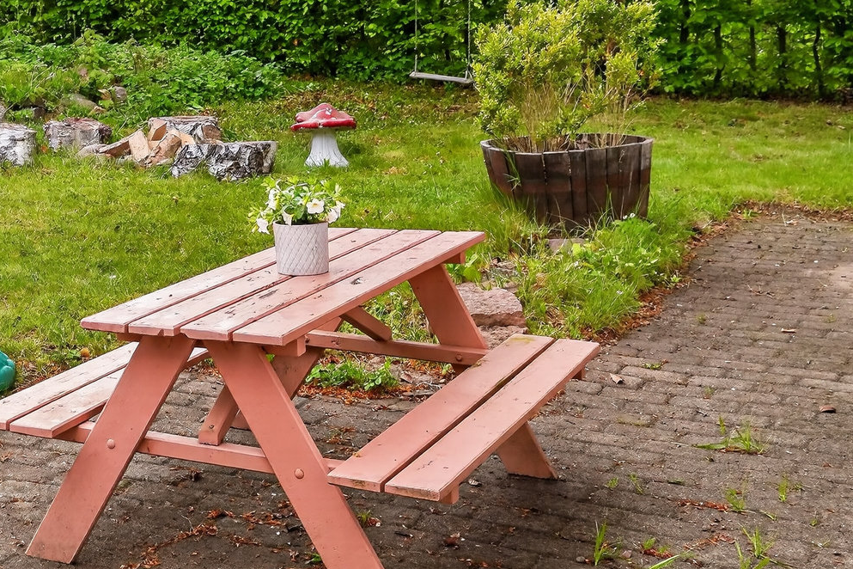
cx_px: 22
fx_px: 1587
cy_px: -23
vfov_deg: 19.6
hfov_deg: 28.4
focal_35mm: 67
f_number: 8
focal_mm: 26
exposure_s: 1/40
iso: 400
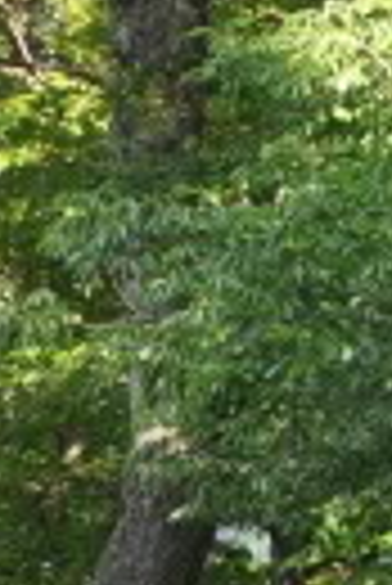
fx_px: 13438
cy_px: 477
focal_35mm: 825
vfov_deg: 2.5
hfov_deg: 1.7
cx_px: 68
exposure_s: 1/250
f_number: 4.5
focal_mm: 70
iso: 400
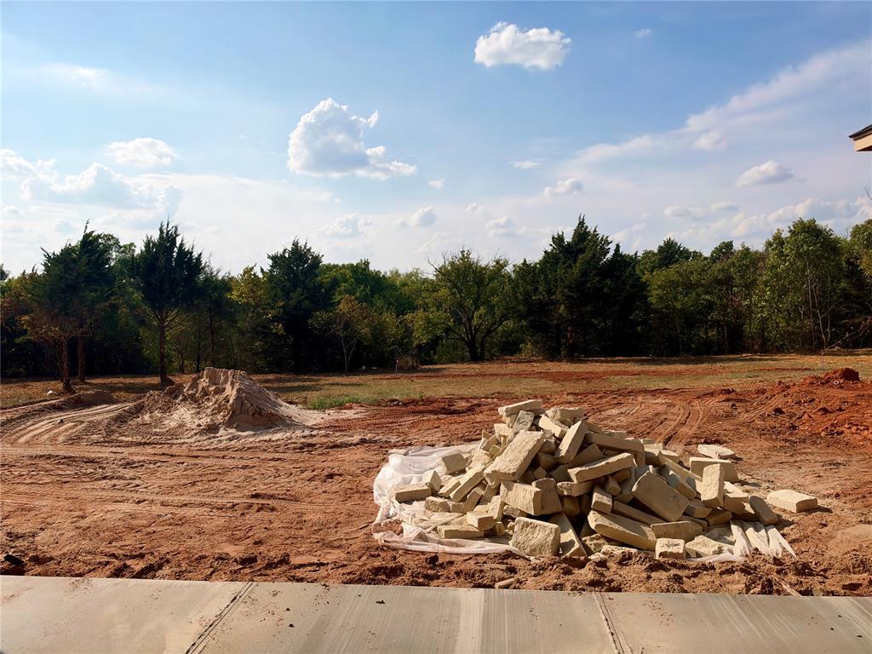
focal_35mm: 24
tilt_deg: -2.2
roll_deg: +1.4
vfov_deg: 56.8
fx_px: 605
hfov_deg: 71.6
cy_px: 327
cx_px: 436
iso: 64
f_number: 1.8
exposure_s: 1/8772
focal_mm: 6.93
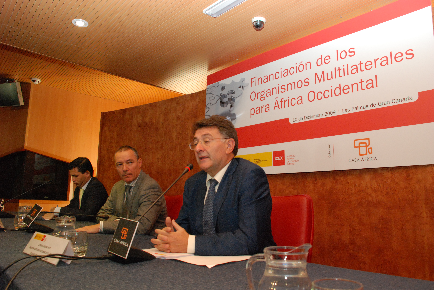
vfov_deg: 48.0
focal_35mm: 27
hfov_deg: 67.3
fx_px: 326
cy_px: 145
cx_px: 217
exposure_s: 1/60
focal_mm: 18
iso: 1250
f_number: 8
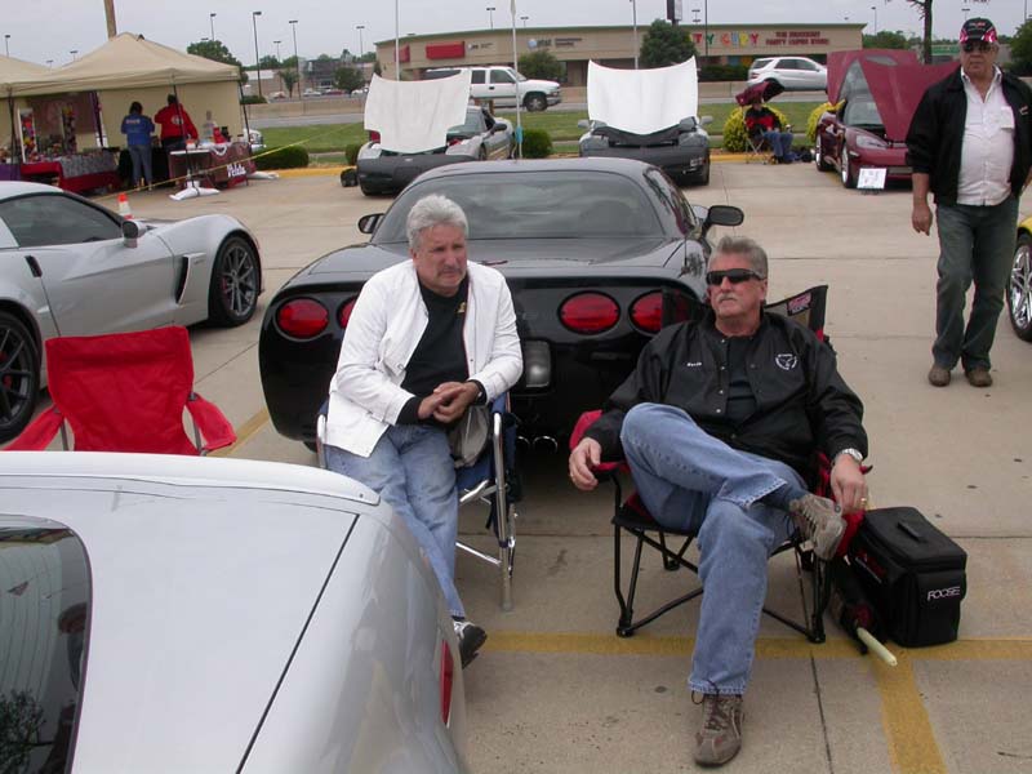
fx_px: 1133
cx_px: 516
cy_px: 387
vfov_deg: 37.7
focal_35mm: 38
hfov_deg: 49.0
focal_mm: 7.85
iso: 100
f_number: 7.5
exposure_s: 1/355
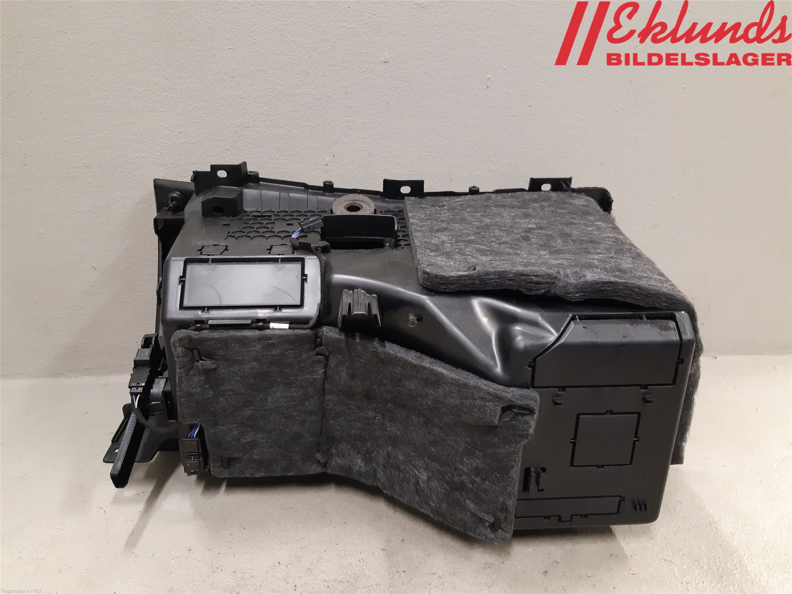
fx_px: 595
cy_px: 297
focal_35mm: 26
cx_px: 396
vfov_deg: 53.1
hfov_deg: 67.3
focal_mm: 3.93
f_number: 1.7
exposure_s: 1/50
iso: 250
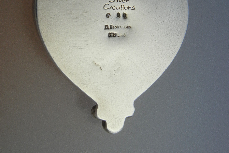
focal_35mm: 82
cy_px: 32
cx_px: 115
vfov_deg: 16.5
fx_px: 522
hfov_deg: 24.8
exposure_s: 1/30
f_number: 4
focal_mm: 10.6
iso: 220
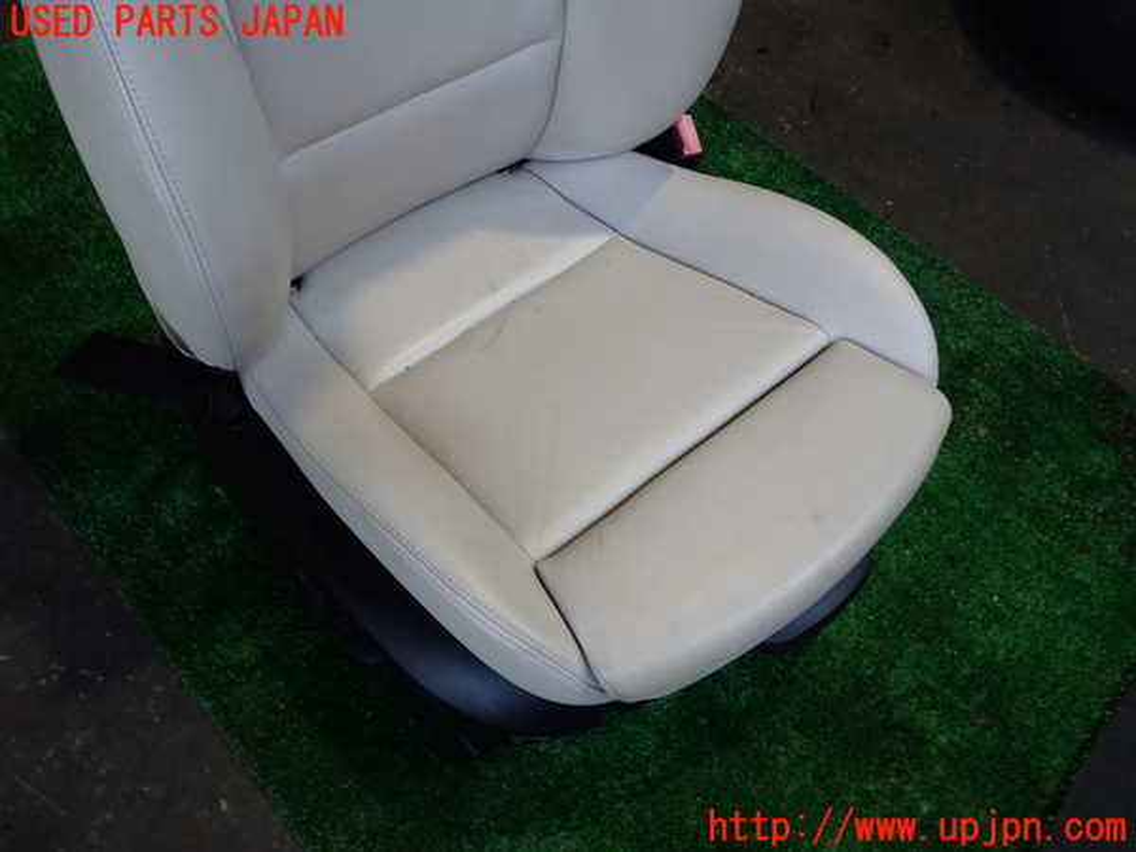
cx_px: 568
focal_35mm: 30
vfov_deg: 46.8
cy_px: 426
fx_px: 985
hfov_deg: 60.0
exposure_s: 1/60
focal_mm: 5.4
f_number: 2.3
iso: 200
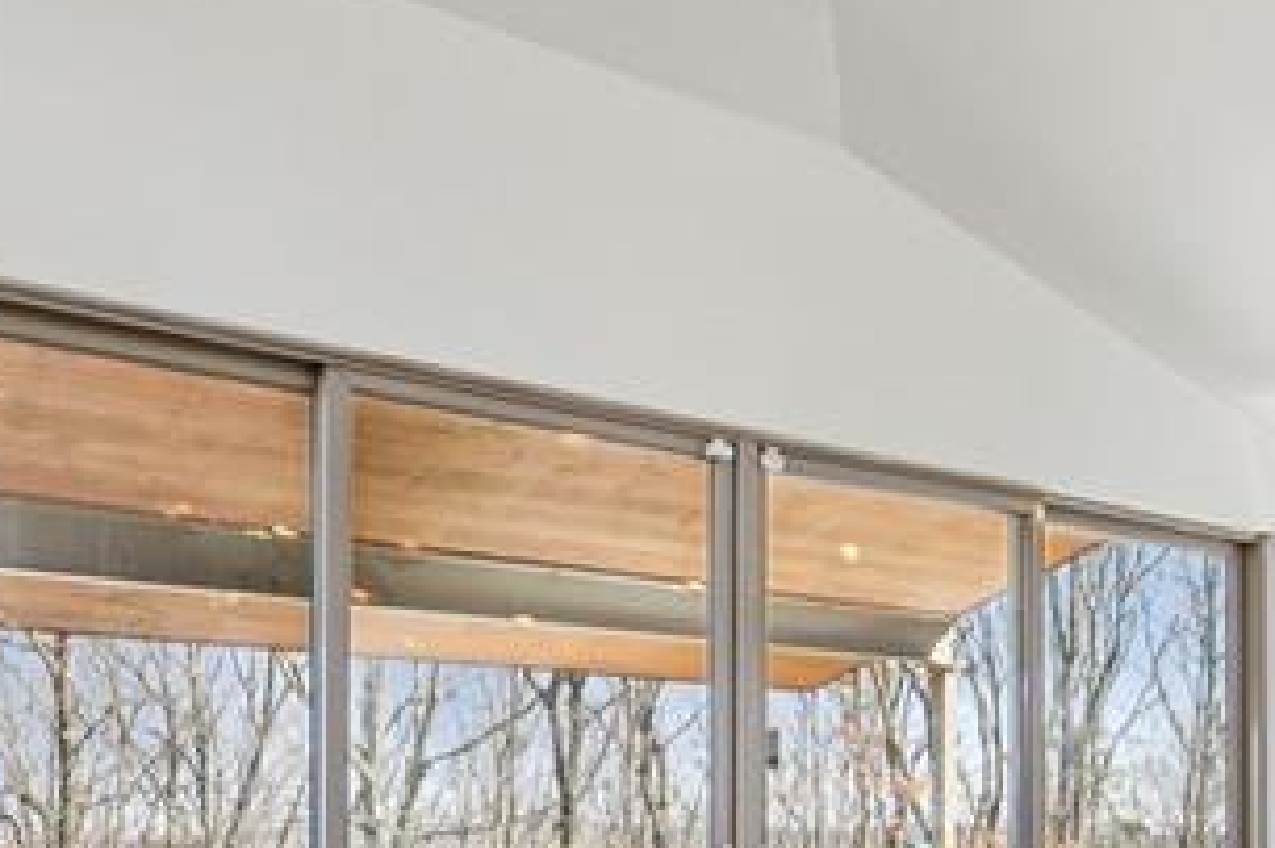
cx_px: 941
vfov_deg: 26.7
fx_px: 1664
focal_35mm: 47
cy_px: 898
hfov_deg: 40.8
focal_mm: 14
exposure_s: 1/100
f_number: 8
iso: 400
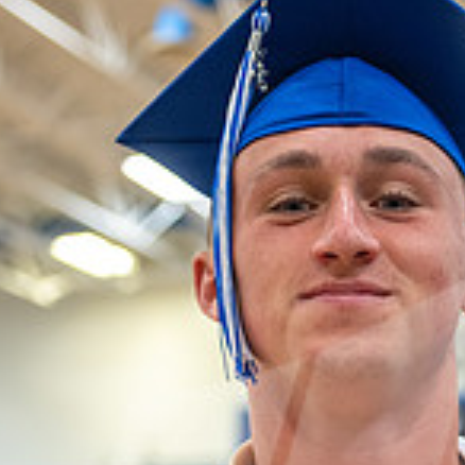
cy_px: 586
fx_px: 1748
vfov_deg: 14.6
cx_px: 427
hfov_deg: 15.0
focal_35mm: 115
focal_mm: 44
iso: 2000
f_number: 2.8
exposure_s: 1/250
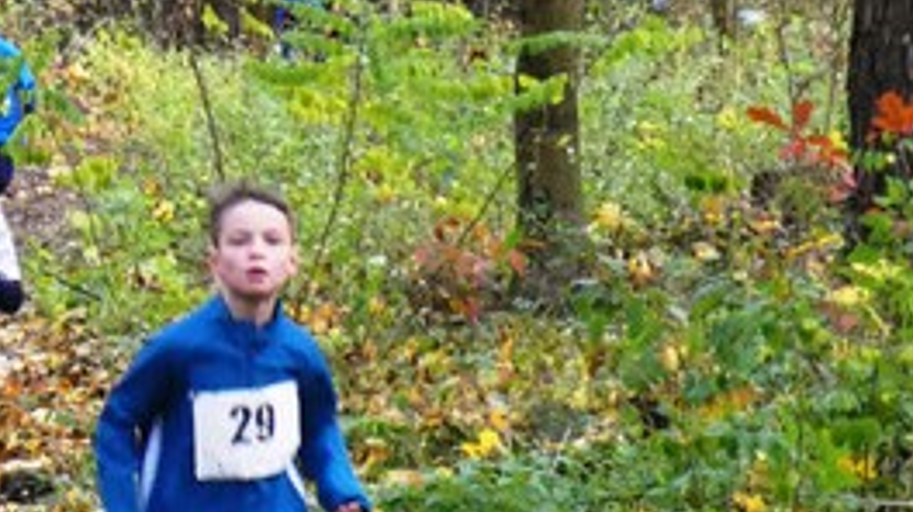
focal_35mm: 203
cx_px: 176
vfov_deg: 6.0
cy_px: 365
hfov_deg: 10.6
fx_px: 4910
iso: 320
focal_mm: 17.5
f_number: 5
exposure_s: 1/80
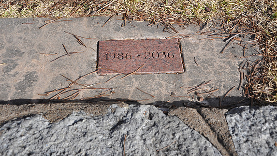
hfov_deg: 38.5
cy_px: 64
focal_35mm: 54
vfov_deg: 22.2
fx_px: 397
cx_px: 139
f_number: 7.1
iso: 200
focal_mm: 34
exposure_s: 1/200
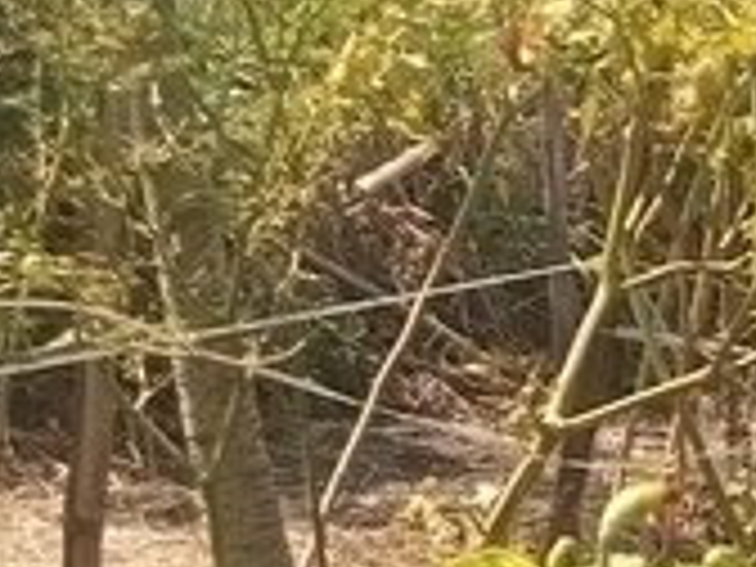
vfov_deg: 8.9
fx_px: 3647
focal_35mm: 167
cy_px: 356
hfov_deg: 9.7
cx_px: 2097
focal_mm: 3.46
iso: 101
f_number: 2.2
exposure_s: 1/622
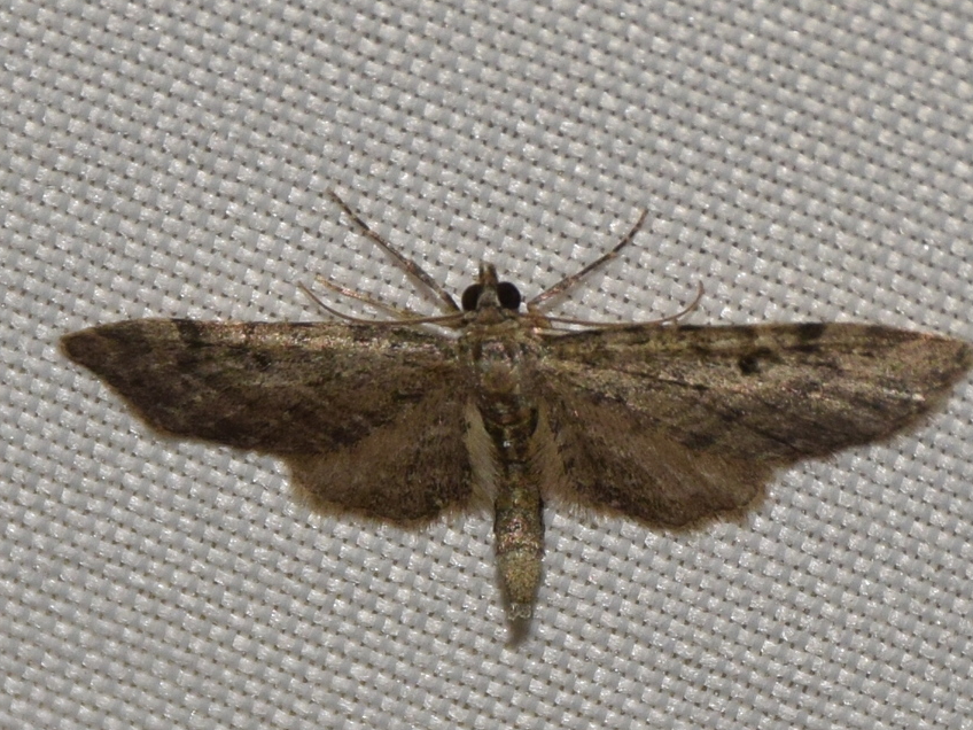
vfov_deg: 6.5
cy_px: 365
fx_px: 6409
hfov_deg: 8.7
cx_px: 507
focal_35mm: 228
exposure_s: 1/160
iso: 400
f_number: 10
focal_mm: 140
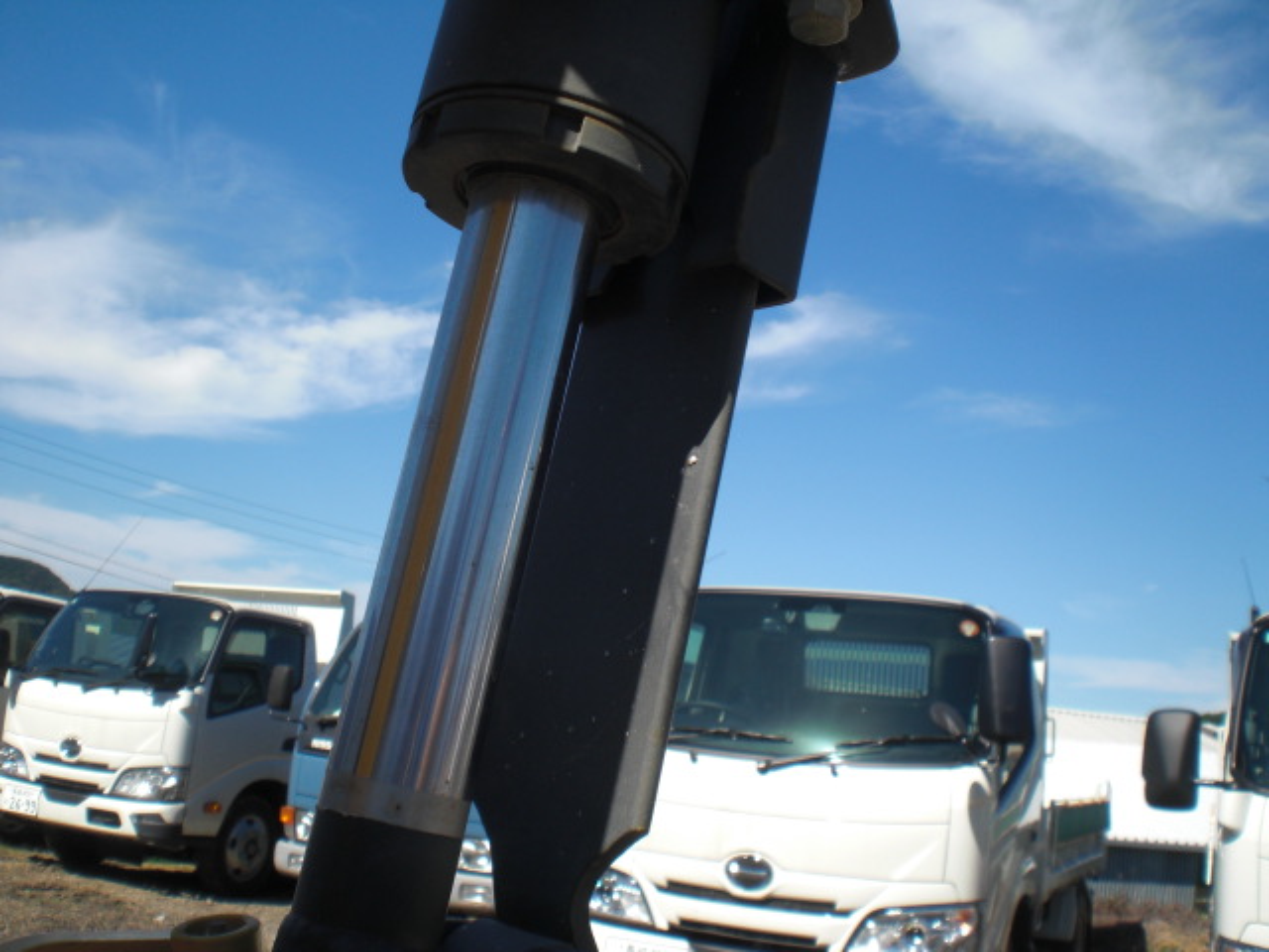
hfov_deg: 49.0
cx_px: 634
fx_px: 1393
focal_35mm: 38
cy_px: 476
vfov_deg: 37.7
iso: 64
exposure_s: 1/400
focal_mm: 6.3
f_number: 5.6
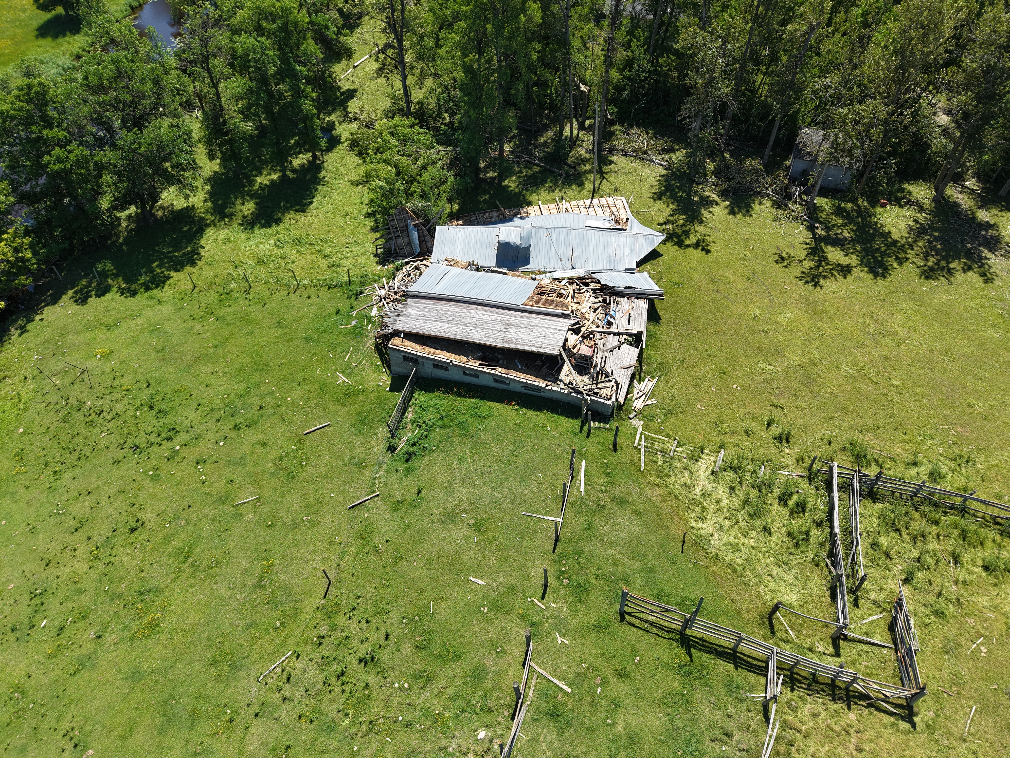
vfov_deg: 56.8
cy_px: 379
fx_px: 700
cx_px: 505
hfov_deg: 71.6
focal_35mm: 24
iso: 100
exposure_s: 1/1600
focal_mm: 8.67
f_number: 1.8
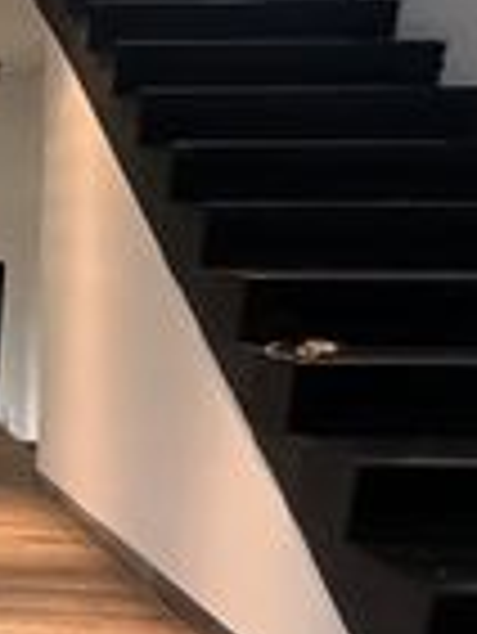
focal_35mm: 66
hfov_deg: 17.3
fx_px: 1211
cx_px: -430
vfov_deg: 29.4
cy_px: 306
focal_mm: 2.22
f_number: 2.2
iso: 320
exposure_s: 1/60
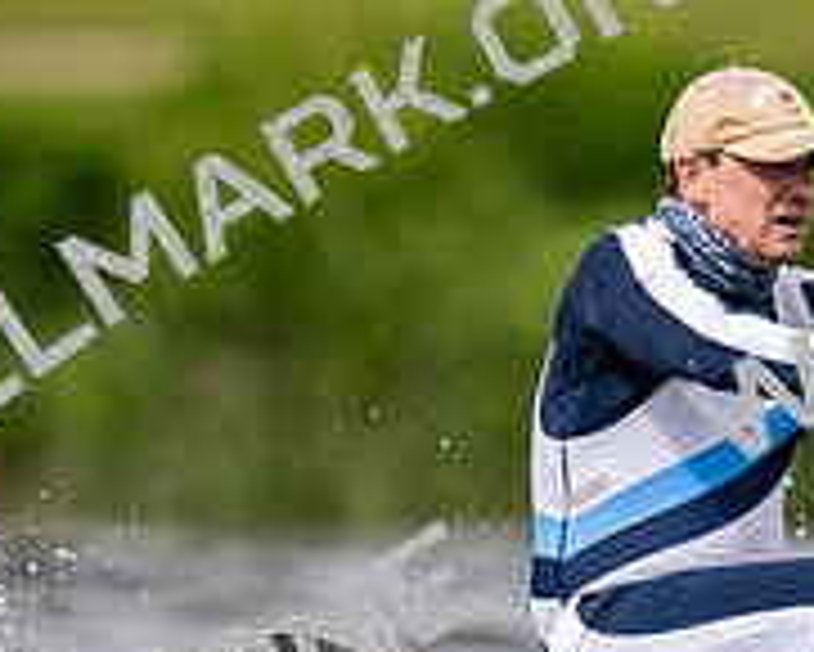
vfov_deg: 0.6
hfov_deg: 0.7
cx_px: 1237
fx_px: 65033
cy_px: 472
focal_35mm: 2698
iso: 320
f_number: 4
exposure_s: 1/2500
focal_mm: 600
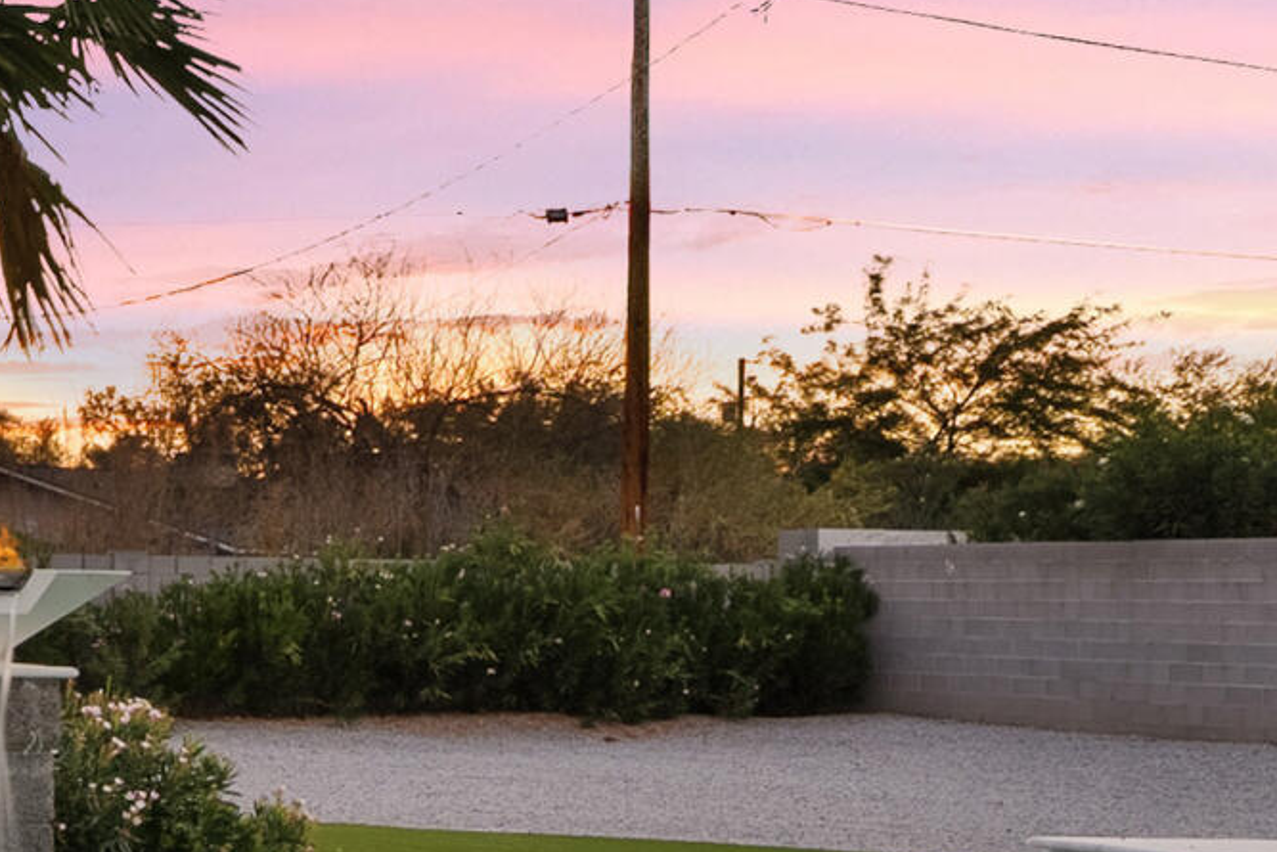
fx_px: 2554
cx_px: -965
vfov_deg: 18.8
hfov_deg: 20.6
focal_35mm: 72
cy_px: 617
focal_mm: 16
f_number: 8
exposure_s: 1/2.5
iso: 100
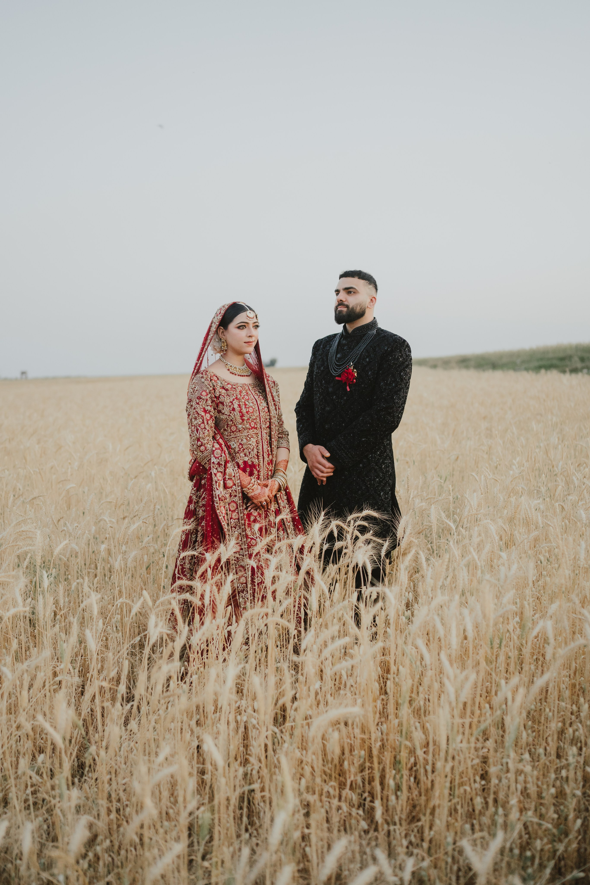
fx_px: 860
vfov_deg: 54.4
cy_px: 442
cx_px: 295
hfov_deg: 37.9
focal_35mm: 35
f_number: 1.6
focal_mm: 35
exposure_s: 1/800
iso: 2500
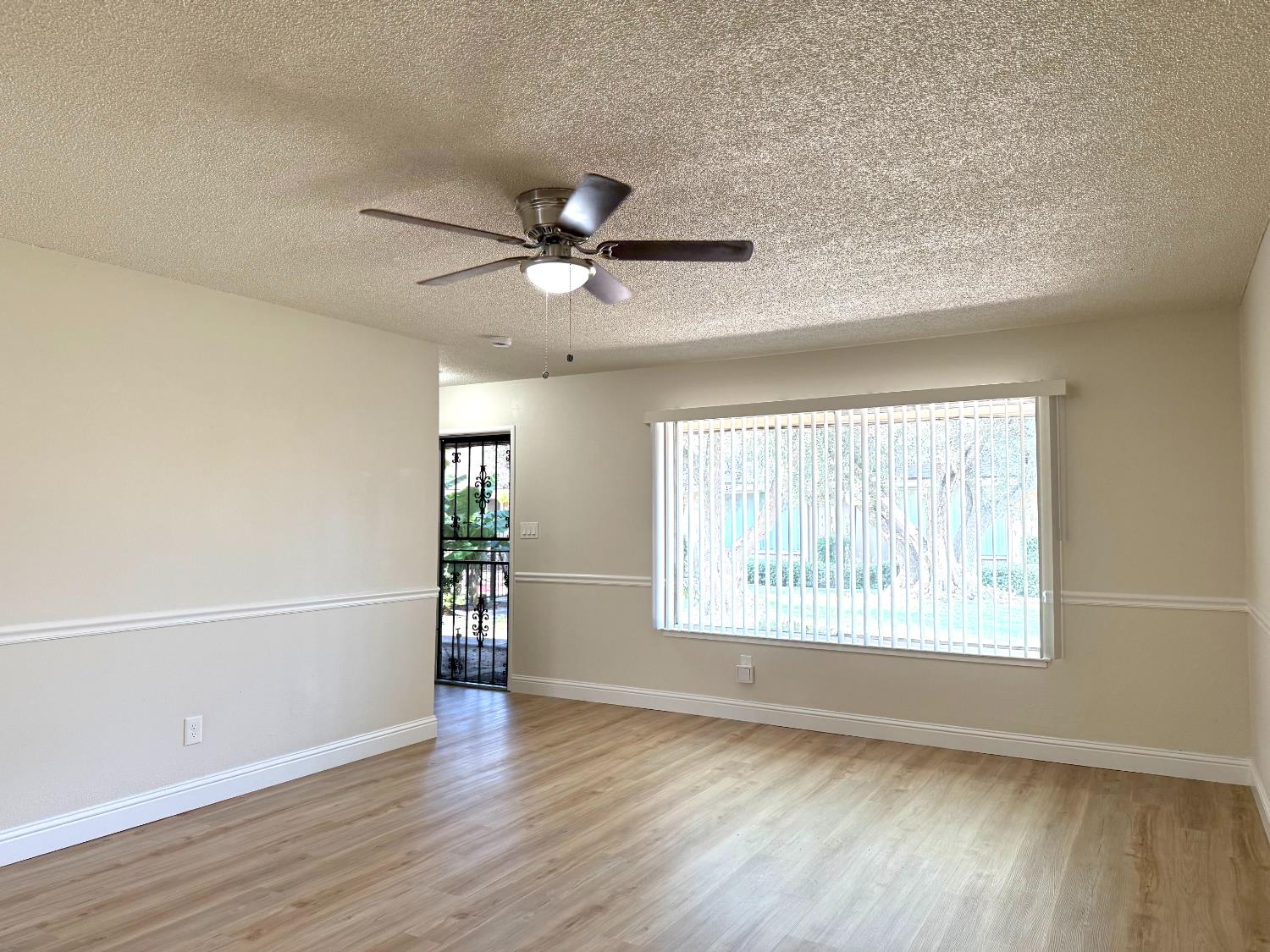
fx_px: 881
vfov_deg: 56.8
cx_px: 635
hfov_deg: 71.6
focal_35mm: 24
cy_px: 476
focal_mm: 6.76
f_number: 1.78
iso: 125
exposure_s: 1/121
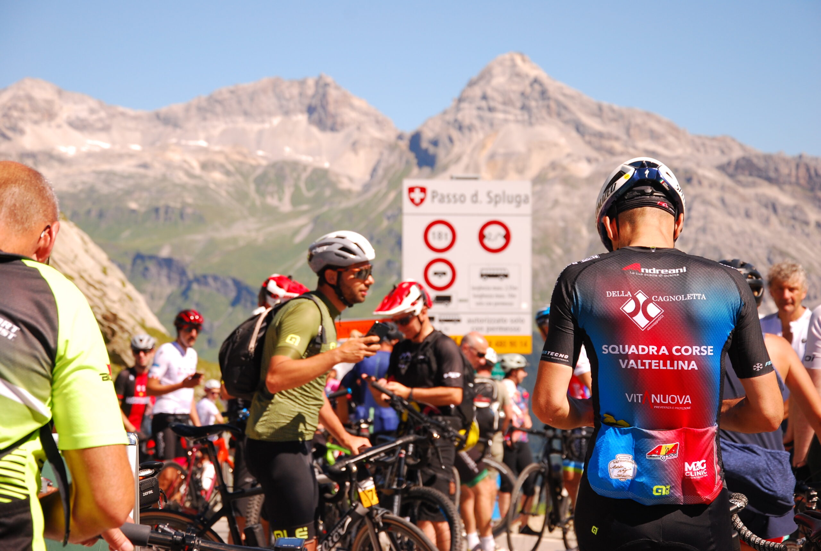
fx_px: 2399
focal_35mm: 105
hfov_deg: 19.4
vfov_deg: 13.1
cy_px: 276
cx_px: 410
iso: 200
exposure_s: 1/500
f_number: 6.3
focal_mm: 70
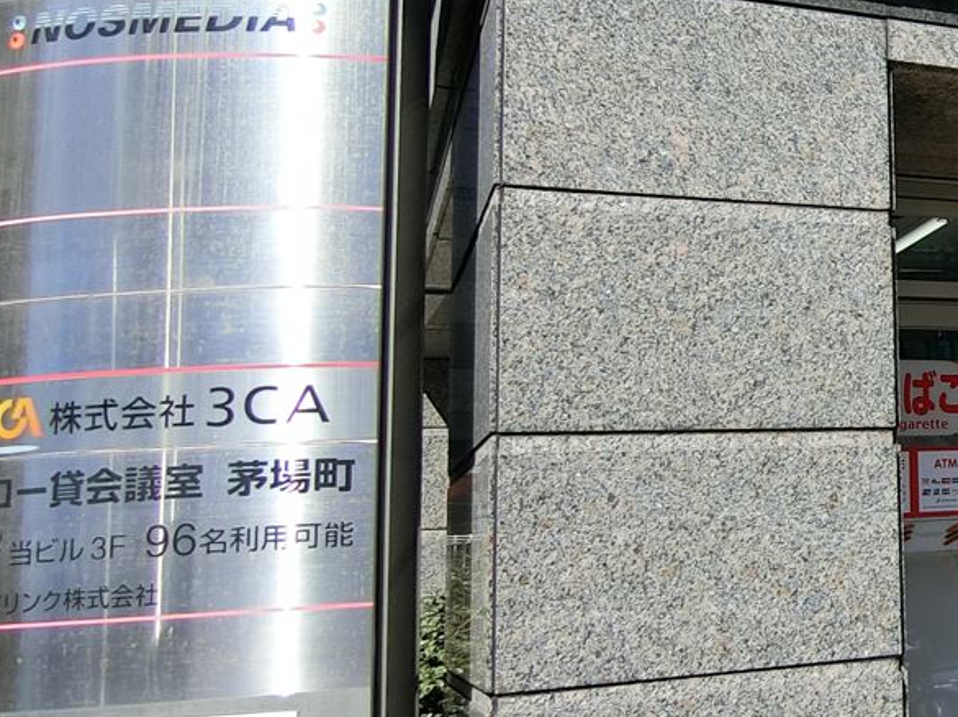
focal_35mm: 52
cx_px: 1290
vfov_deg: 28.0
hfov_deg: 28.9
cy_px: 321
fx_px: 1438
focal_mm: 4.06
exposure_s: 1/200
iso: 80
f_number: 6.9
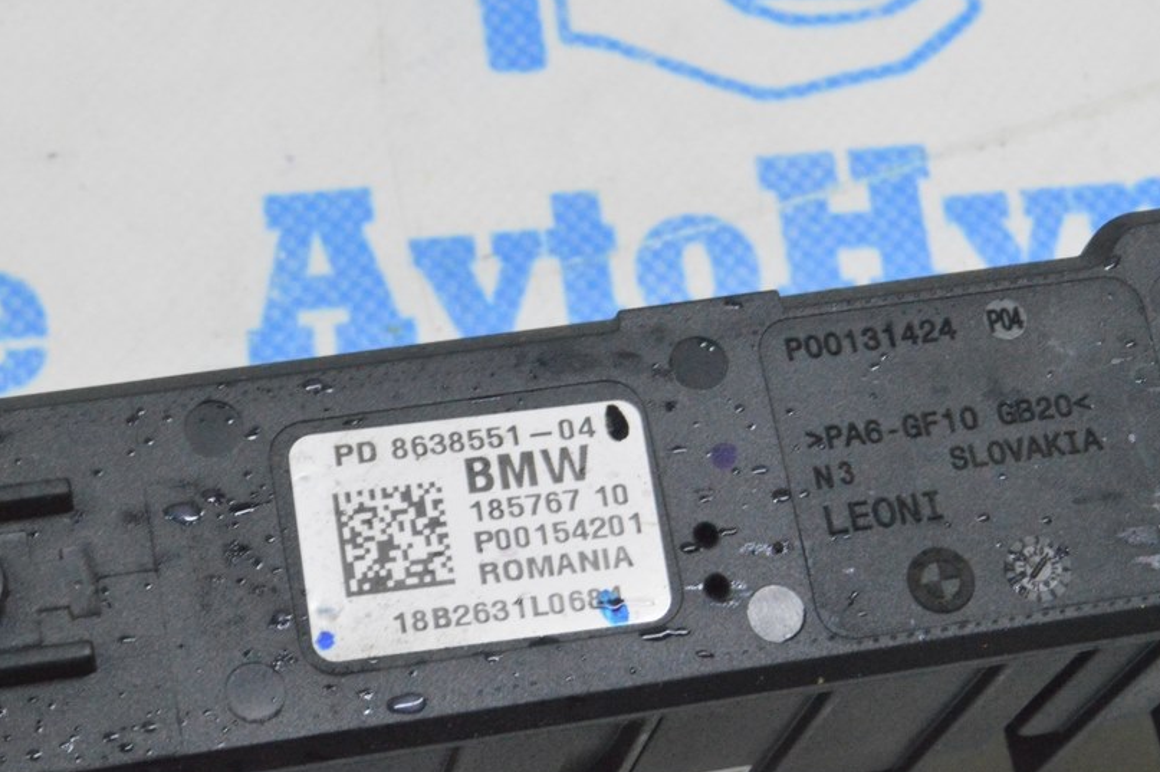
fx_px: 3369
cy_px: 334
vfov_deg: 13.1
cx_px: 618
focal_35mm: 105
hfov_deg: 19.5
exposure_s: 1/20
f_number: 20
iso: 6400
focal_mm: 55
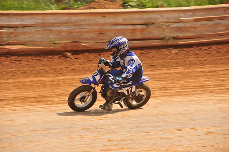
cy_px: 76
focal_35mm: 200
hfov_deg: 10.3
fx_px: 1271
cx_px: 114
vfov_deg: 6.9
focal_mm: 200
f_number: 9
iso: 200
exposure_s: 1/400
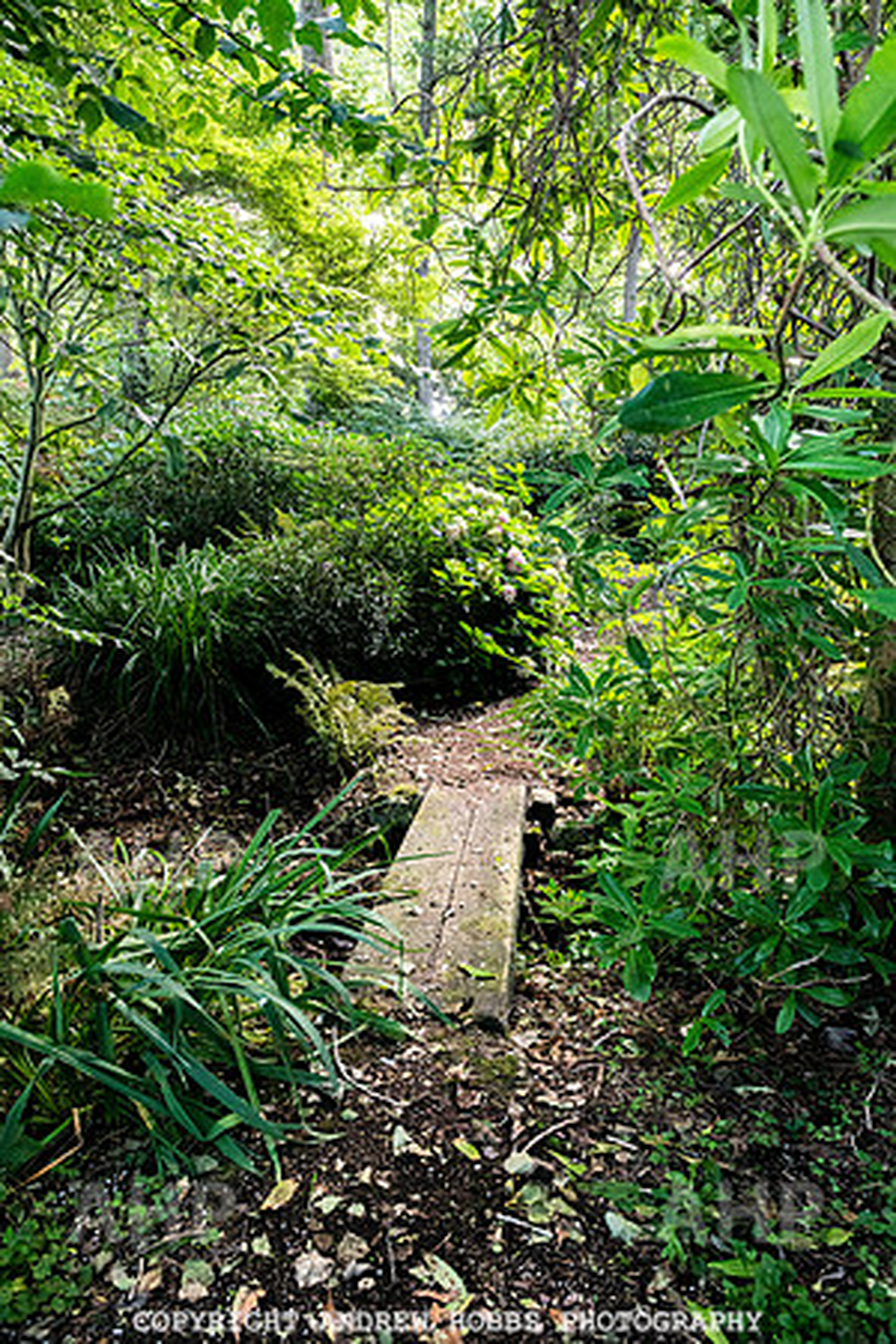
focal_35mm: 24
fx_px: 896
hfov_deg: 53.1
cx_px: 448
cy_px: 672
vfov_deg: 73.7
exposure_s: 1/80
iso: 1600
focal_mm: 24
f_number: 5
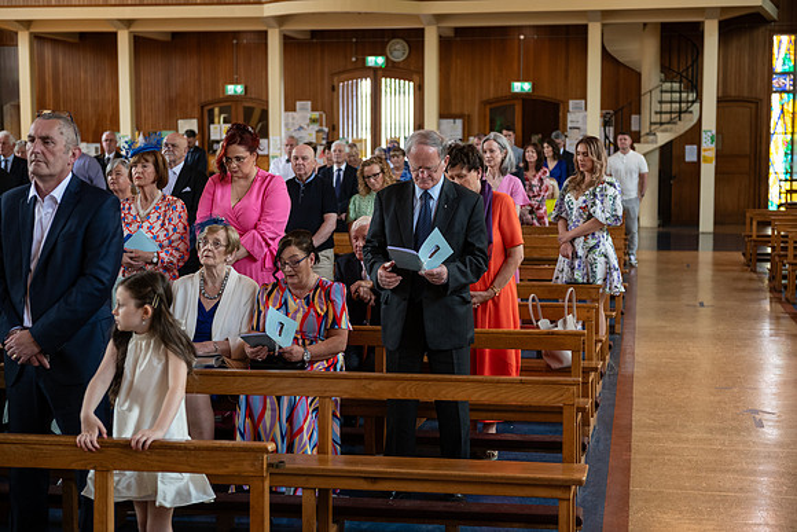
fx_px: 1284
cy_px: 266
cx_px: 398
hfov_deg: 34.5
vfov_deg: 23.4
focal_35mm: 58
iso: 640
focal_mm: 58
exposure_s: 1/160
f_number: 3.5
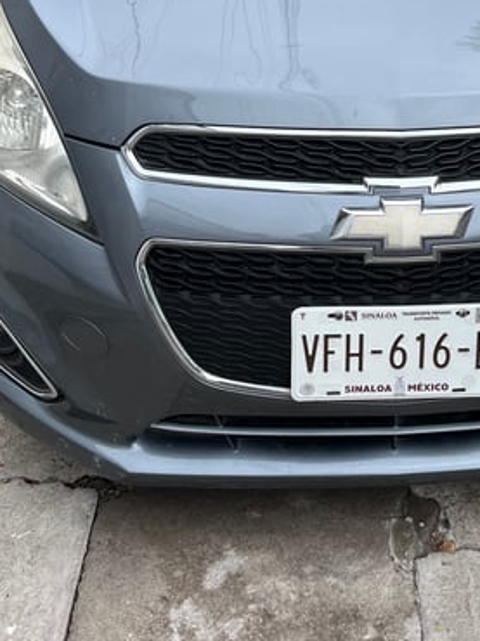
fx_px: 1000
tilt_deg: -22.4
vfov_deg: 33.2
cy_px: 31
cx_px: 386
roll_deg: +6.4
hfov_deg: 26.5
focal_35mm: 54
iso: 50
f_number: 1.6
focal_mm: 5.1
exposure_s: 1/1672
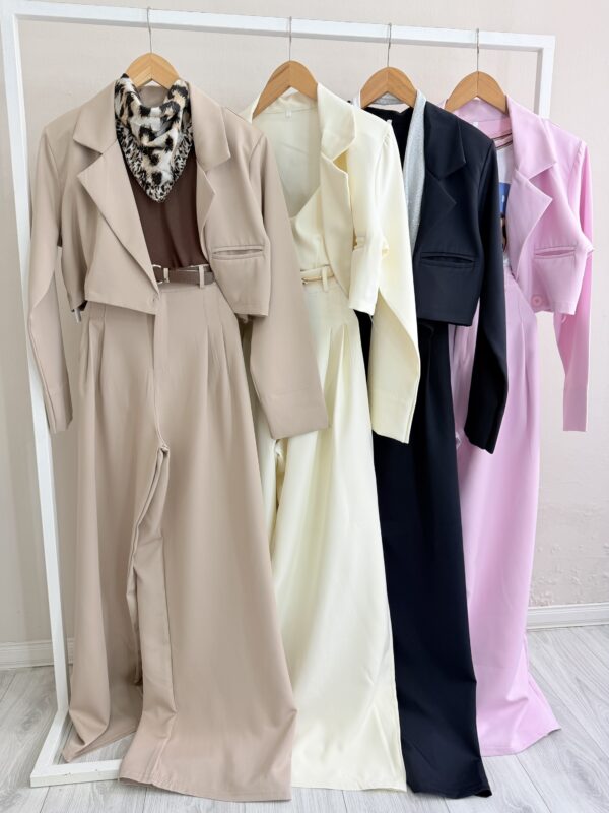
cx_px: 304
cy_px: 406
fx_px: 563
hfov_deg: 56.8
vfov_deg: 71.6
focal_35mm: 24
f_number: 1.78
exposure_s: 1/170
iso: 64
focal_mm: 6.76
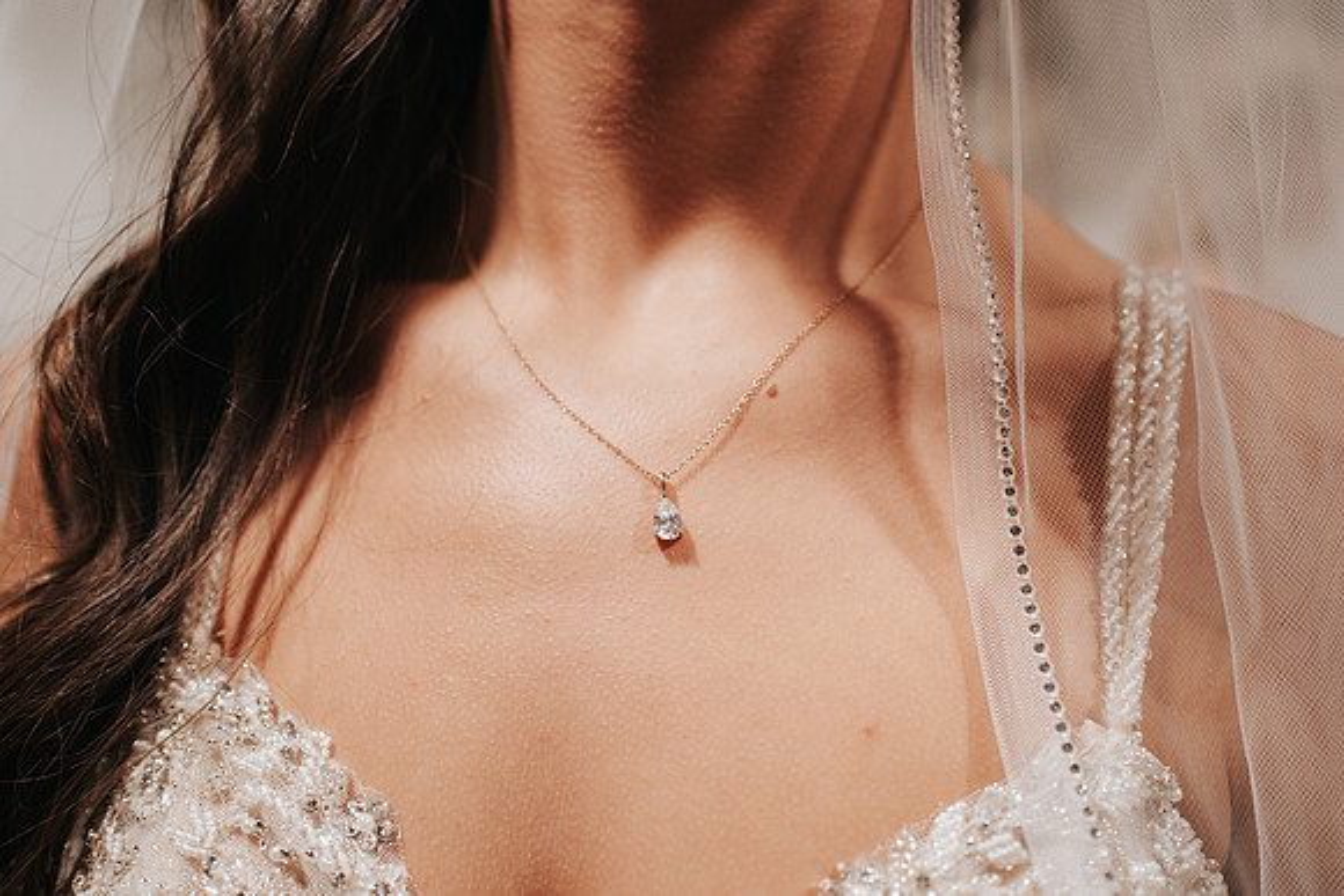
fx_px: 1307
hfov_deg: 54.4
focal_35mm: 35
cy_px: 448
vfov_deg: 37.9
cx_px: 672
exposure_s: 1/125
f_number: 2.8
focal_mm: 35
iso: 450
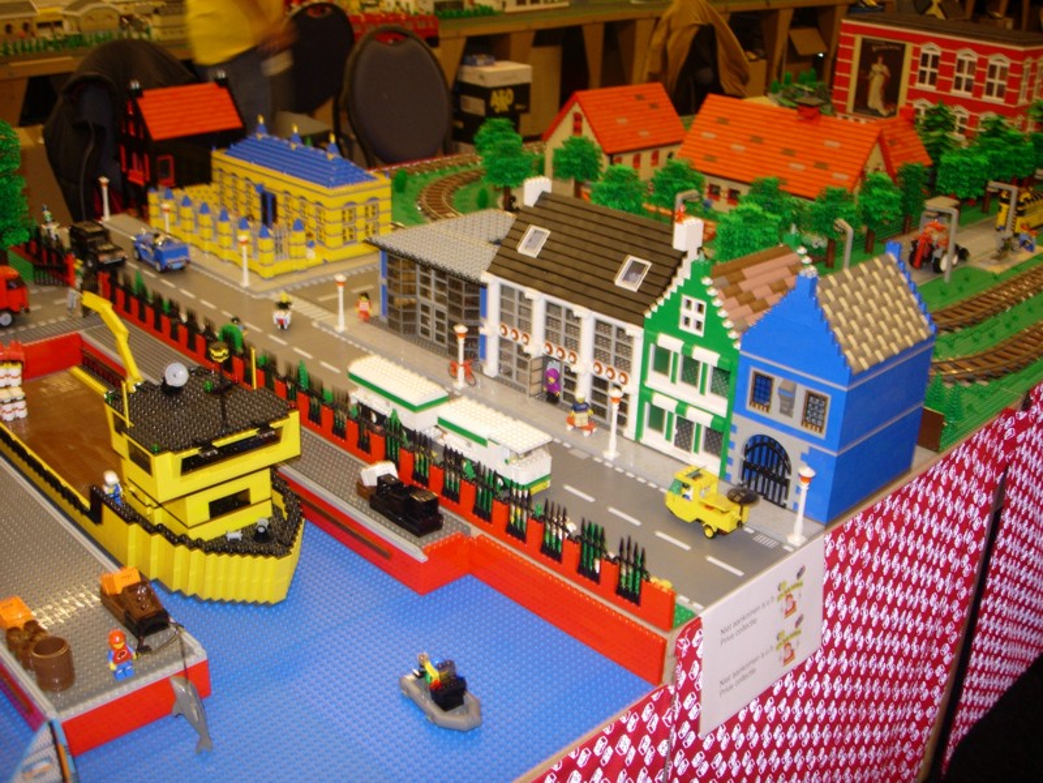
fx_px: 1145
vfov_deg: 37.7
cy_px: 392
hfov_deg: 49.0
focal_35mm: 38
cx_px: 522
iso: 79
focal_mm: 7.8
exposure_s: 1/8.2
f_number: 2.8
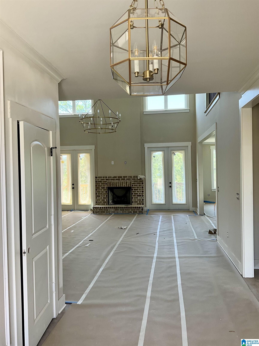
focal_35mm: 29
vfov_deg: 61.7
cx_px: 130
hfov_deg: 48.2
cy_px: 173
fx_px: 289
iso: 64
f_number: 1.8
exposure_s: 1/122
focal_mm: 3
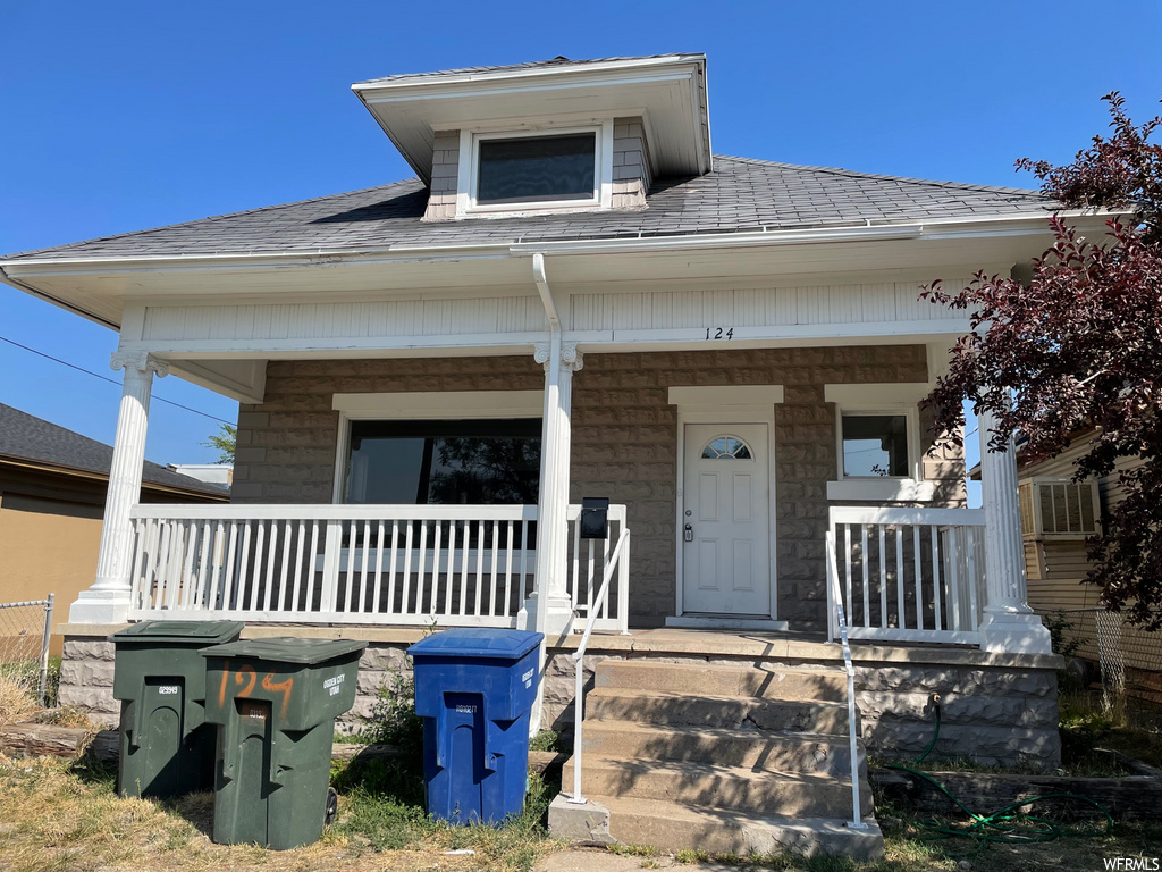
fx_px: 873
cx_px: 581
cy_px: 436
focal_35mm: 26
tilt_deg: +10.7
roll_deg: -1.6
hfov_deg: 67.3
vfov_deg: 53.1
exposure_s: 1/3300
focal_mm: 4.2
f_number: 1.6
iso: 32
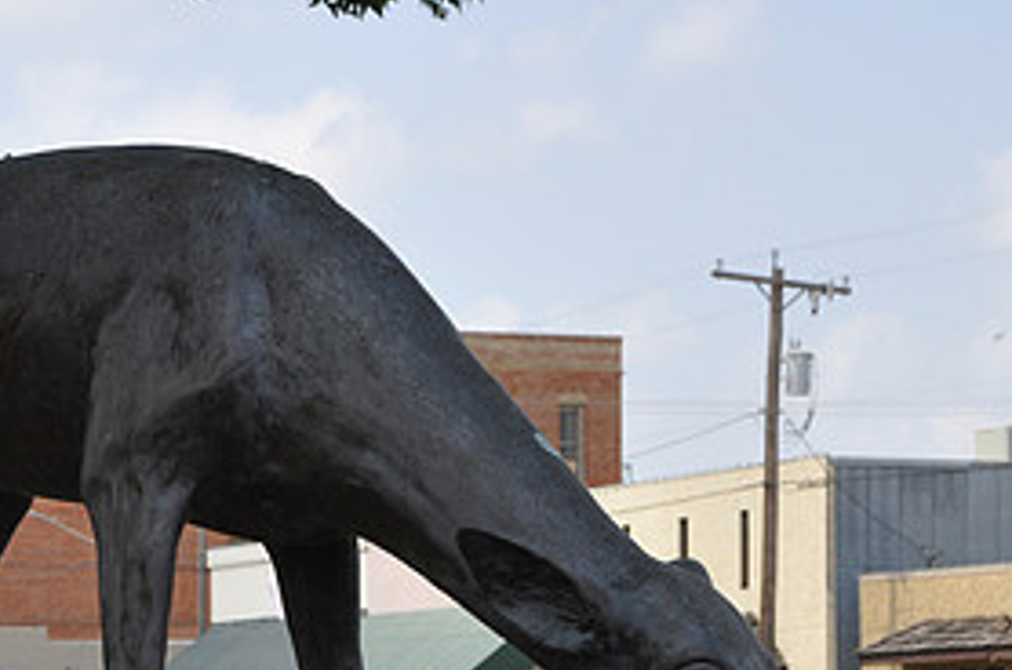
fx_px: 3956
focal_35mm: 141
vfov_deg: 9.6
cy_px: 668
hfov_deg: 14.5
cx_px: 320
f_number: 9
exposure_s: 1/80
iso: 200
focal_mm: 45
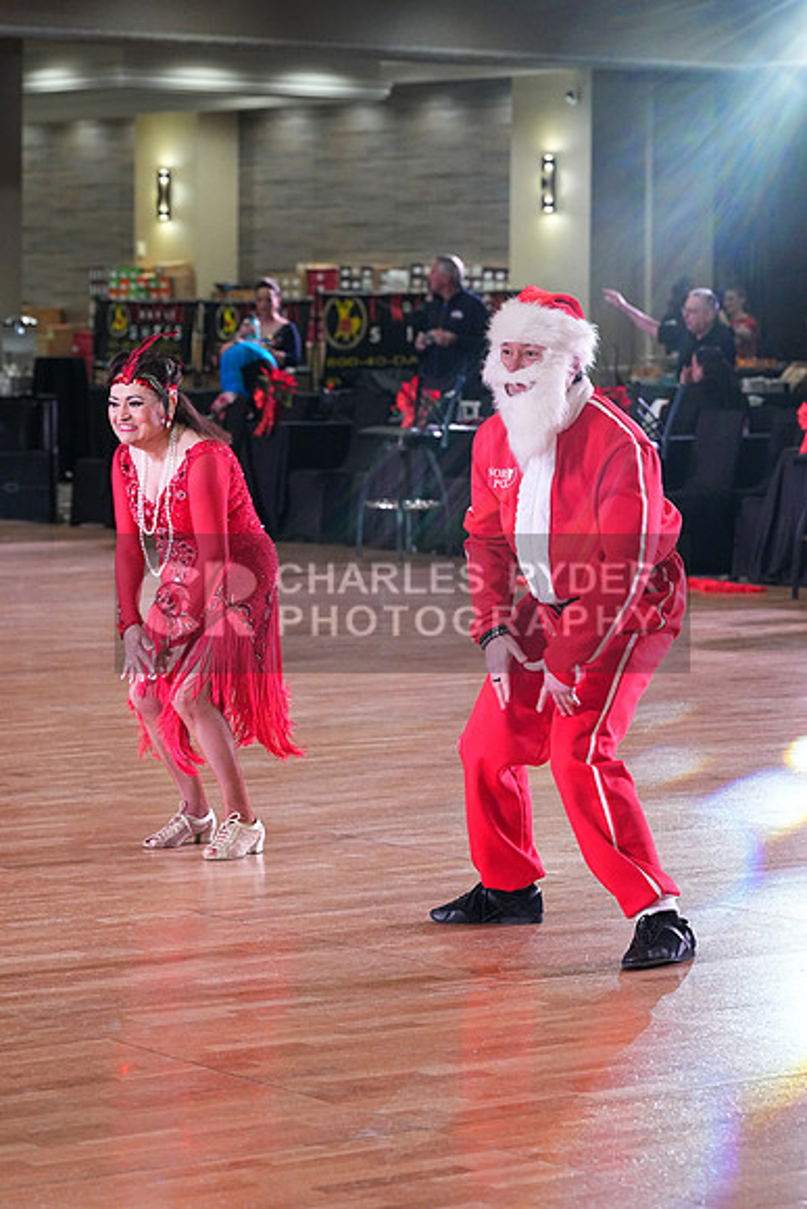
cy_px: 604
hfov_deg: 11.7
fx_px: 3931
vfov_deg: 17.5
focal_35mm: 117
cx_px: 404
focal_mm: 117
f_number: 5.6
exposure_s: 1/320
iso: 5000
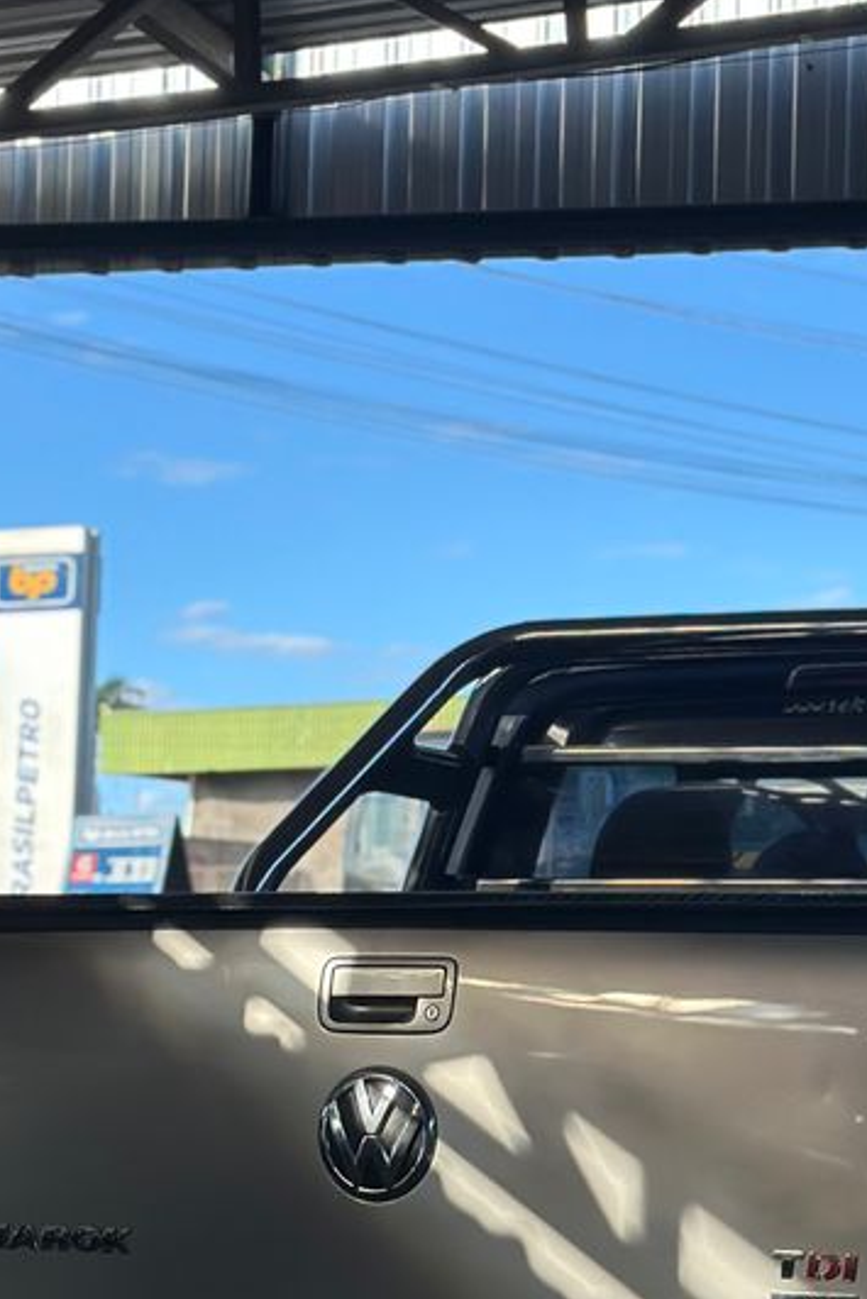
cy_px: 715
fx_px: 2744
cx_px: 813
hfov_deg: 17.6
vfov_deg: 26.6
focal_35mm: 76
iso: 80
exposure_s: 1/1848
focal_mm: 6.86
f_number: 1.78
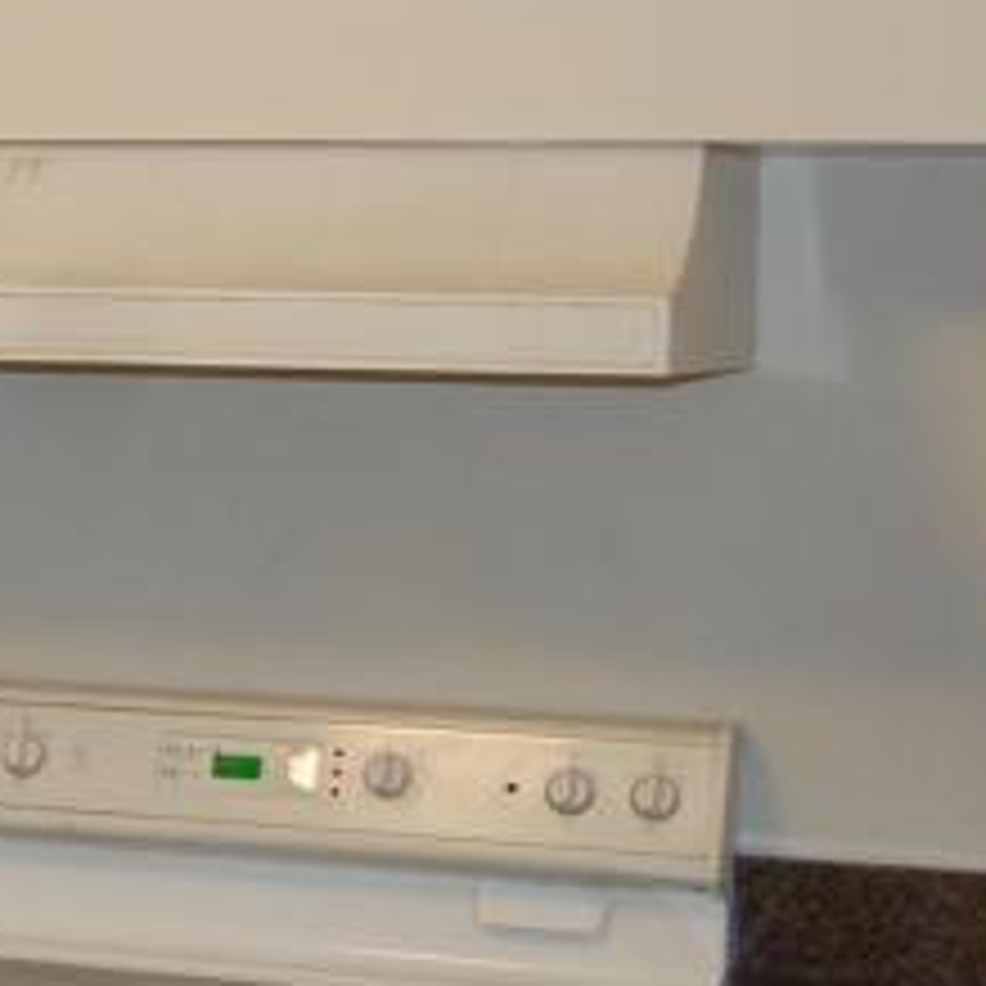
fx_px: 3899
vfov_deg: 14.4
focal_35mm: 121
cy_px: 383
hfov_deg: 13.1
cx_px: -745
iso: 400
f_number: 3.5
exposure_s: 1/60
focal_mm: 18
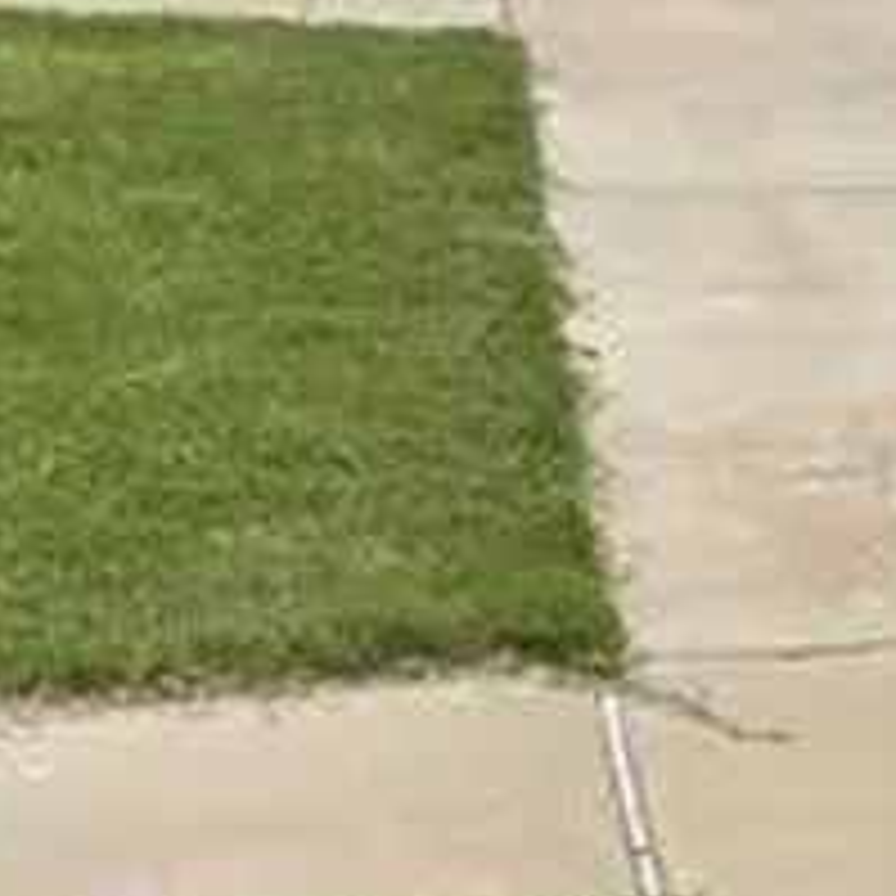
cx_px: 450
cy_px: -149
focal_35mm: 132
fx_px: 3866
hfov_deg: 13.2
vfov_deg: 12.9
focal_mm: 3
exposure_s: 1/2320
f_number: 1.8
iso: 16
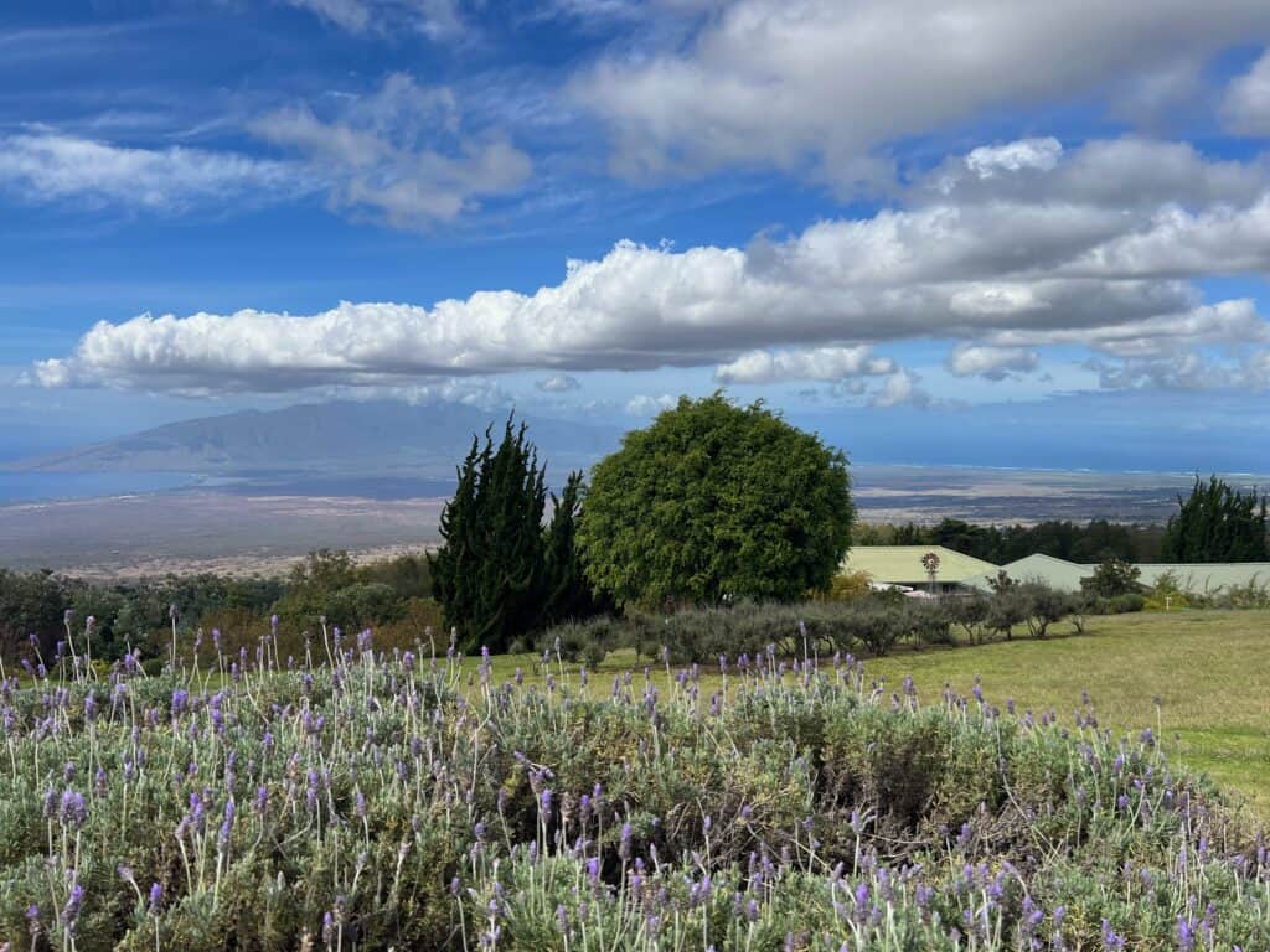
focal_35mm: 26
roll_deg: -0.6
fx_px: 954
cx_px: 635
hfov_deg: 67.3
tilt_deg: -4.3
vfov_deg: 53.1
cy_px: 476
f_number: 1.5
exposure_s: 1/5882
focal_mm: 5.7
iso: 50
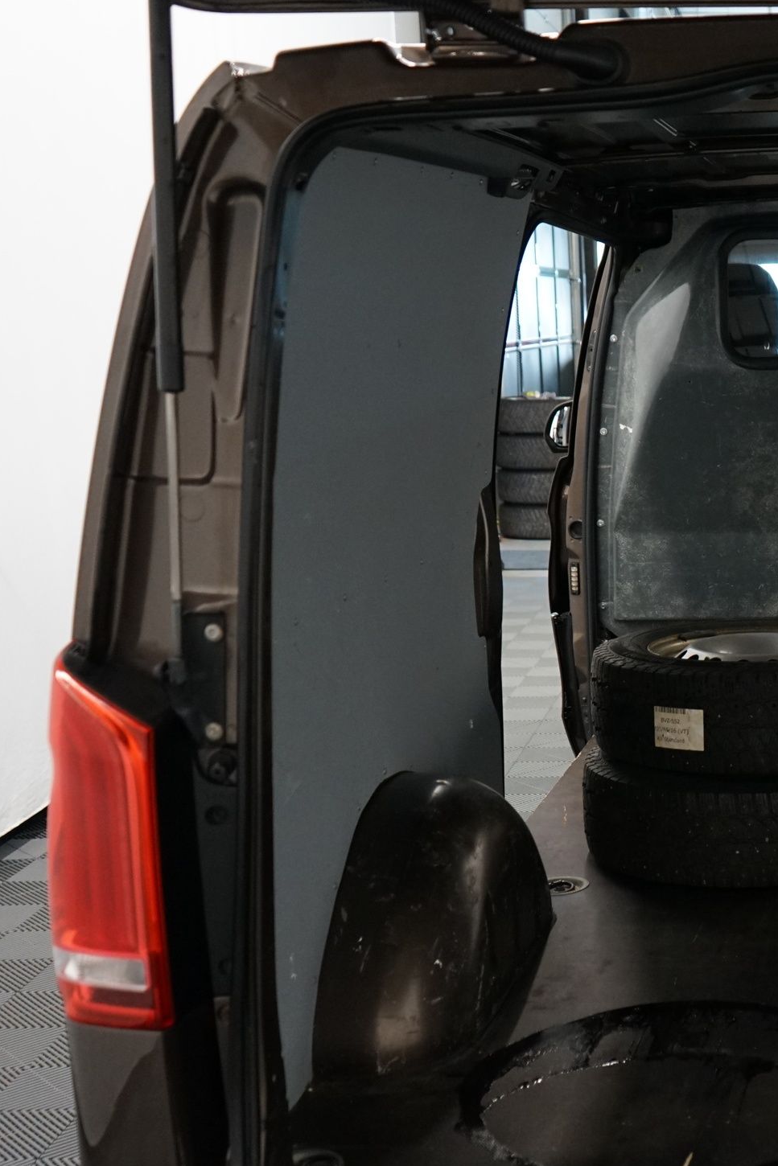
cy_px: 656
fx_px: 1620
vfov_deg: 39.5
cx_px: 911
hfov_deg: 24.7
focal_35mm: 50
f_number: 3.5
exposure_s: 1/160
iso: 2000
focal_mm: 29
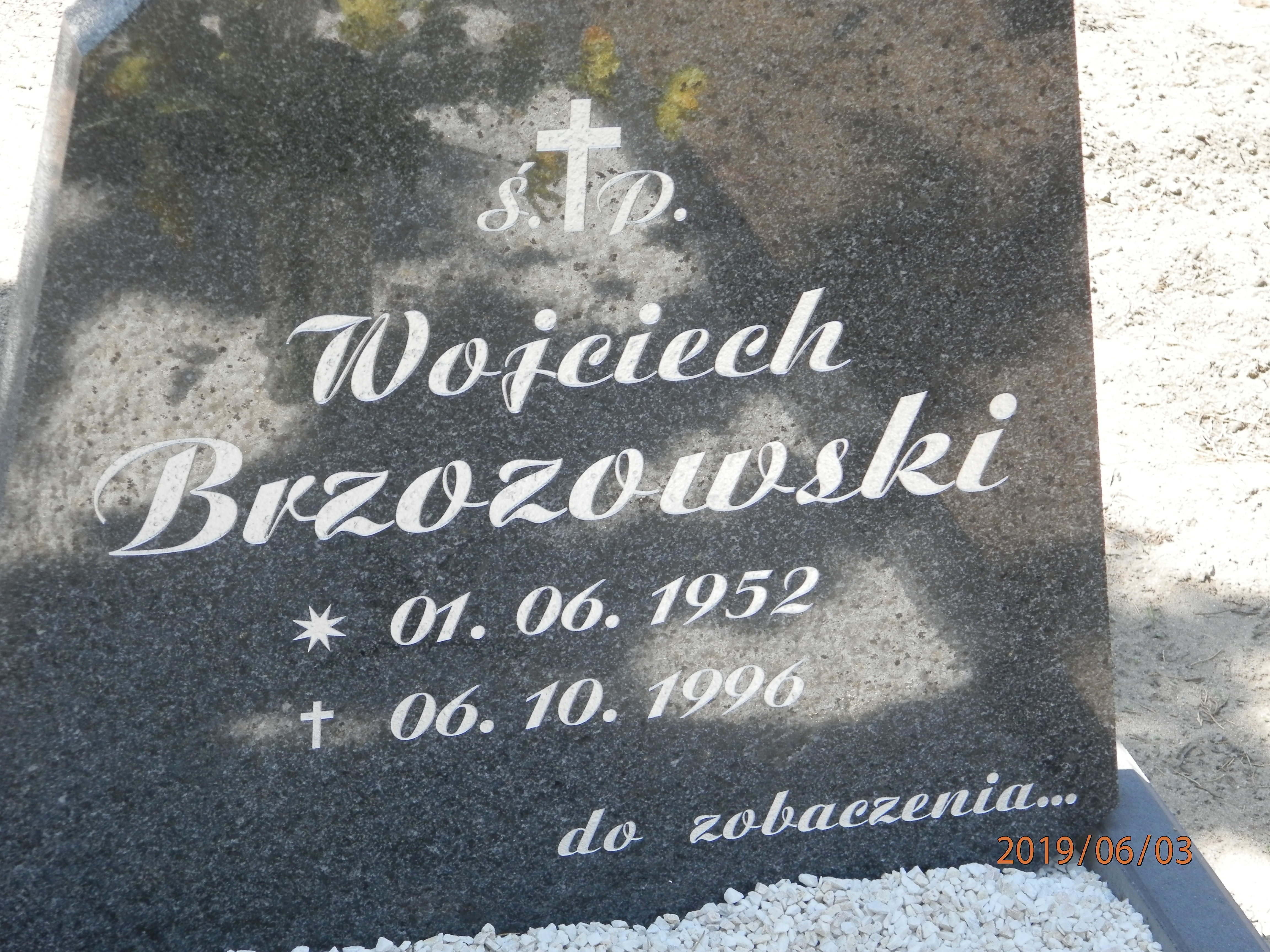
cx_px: 635
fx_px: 3889
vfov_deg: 14.0
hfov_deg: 18.5
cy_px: 476
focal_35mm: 106
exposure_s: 1/160
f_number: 4.5
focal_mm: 19
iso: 160
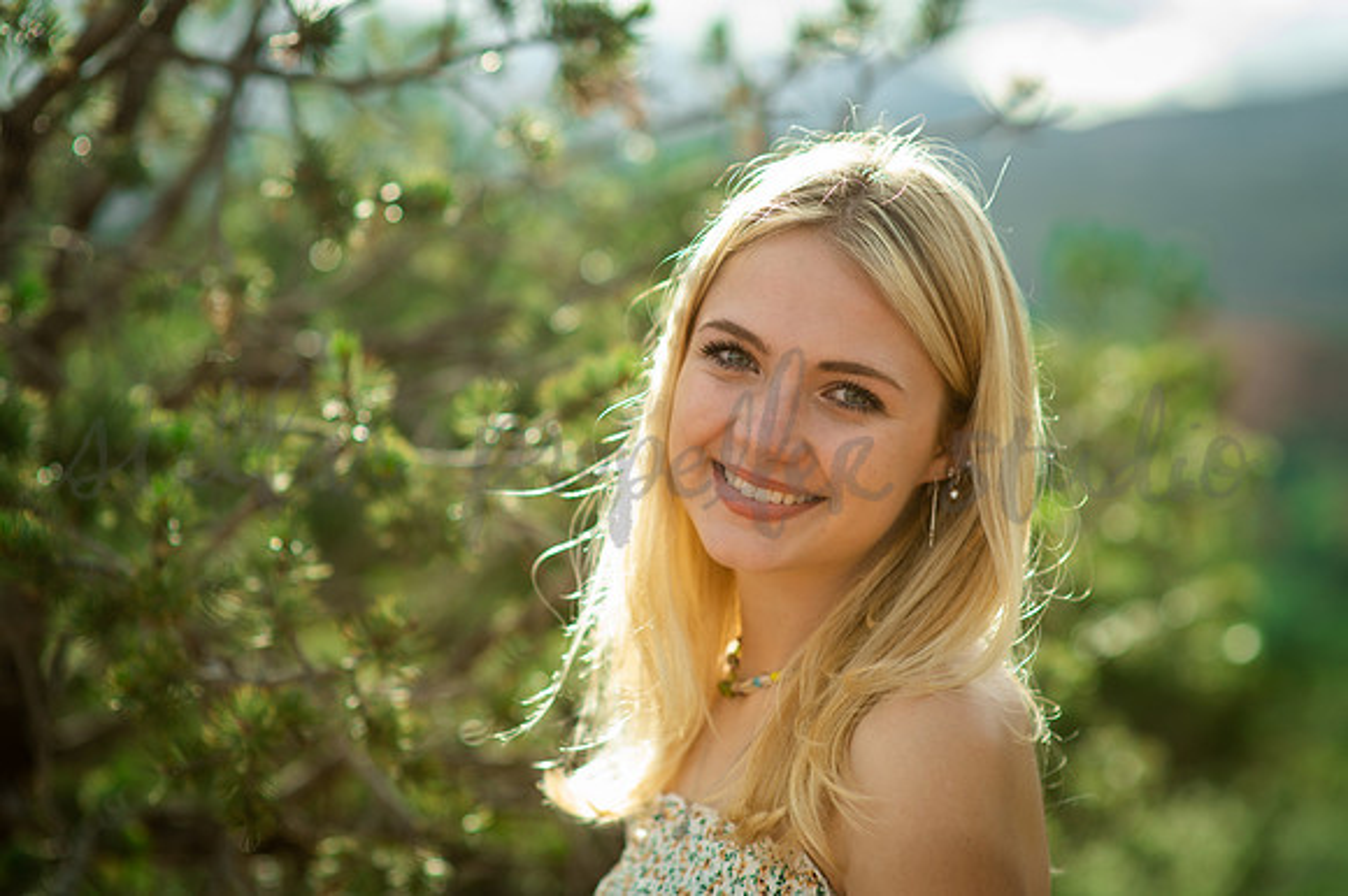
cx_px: 674
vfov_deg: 16.1
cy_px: 448
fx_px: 3181
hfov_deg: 23.9
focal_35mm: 85
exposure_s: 1/1250
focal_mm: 85
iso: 200
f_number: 2.2
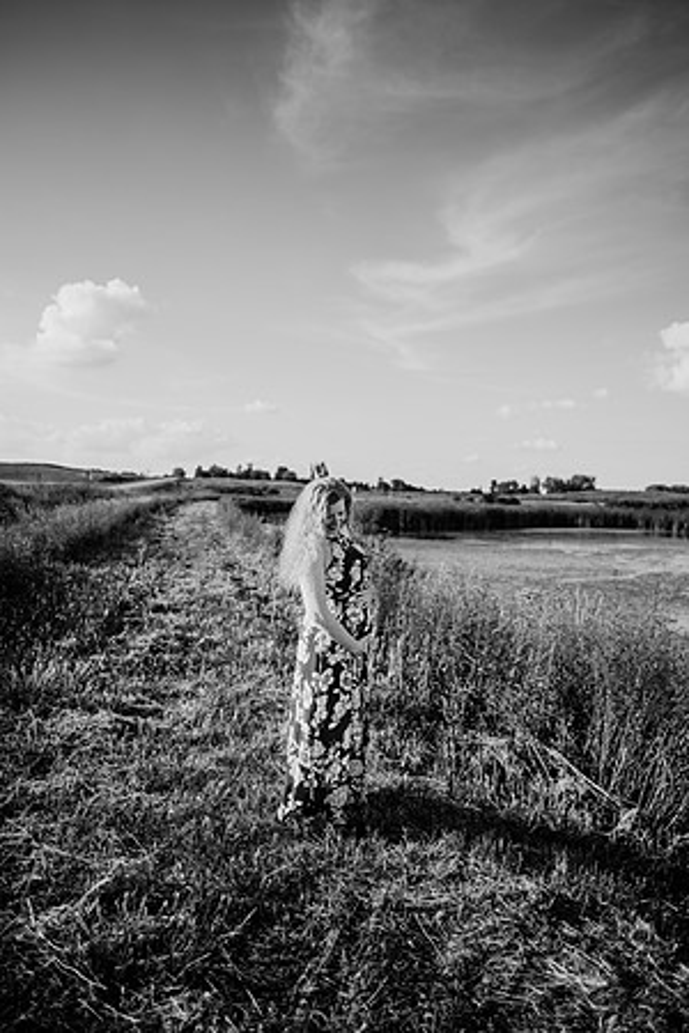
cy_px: 516
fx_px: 689
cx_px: 344
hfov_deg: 53.1
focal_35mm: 24
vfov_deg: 73.7
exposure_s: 1/1600
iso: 100
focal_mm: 24
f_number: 2.2
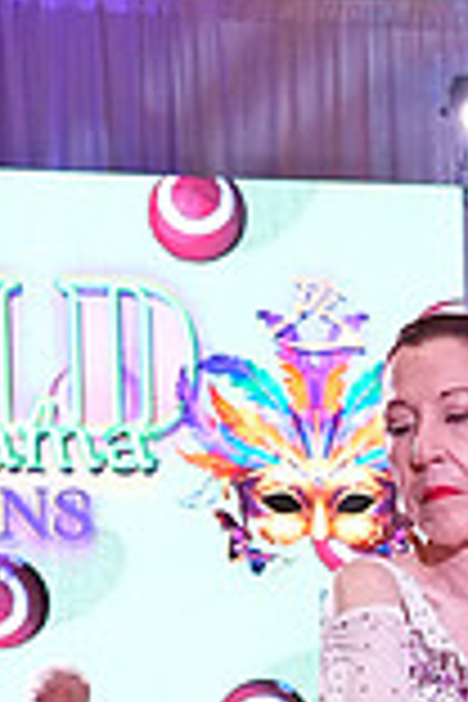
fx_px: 4134
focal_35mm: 212
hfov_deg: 6.5
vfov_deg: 9.4
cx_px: 511
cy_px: 1112
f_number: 5.6
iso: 3200
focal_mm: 38
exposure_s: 1/320
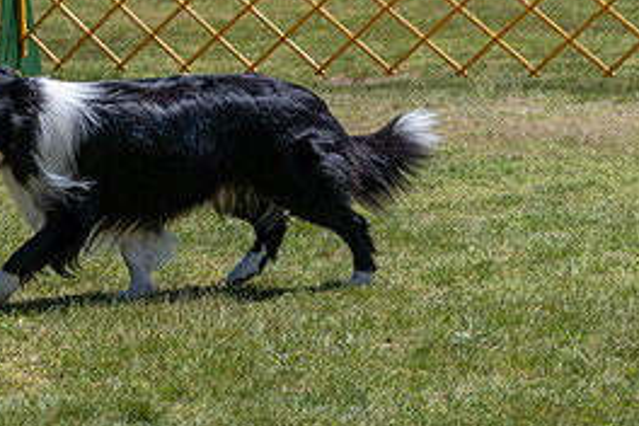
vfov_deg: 8.1
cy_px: -35
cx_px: 46
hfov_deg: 12.1
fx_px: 3000
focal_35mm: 169
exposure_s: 1/1600
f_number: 7.1
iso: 500
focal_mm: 77
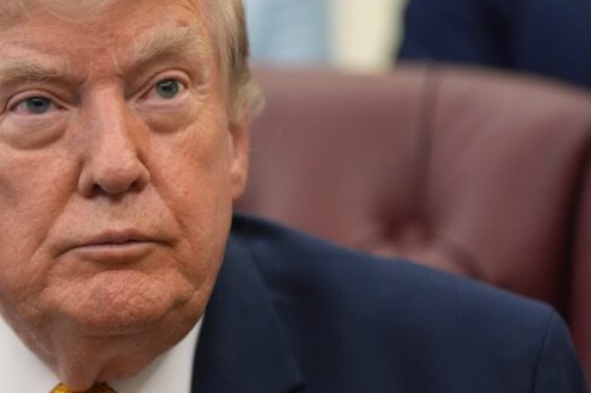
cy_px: 177
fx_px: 4546
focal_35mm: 277
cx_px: 138
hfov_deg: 7.4
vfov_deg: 5.0
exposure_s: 1/500
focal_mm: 178
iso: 4000
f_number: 2.8
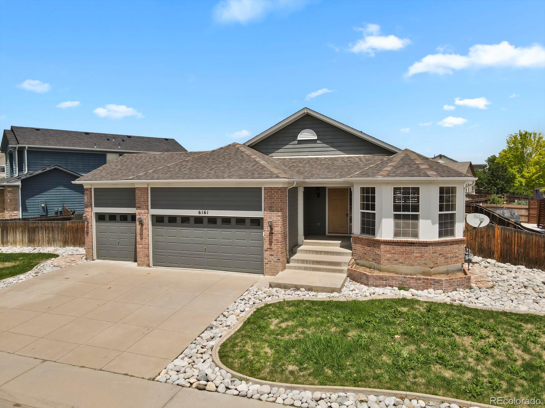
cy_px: 204
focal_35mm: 24
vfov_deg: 56.8
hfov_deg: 71.6
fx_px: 378
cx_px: 272
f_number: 2.8
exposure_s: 1/640
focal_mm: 4.5
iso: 100
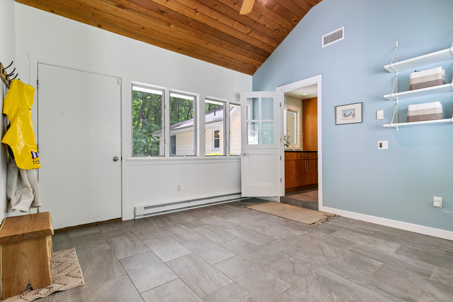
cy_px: 151
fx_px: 214
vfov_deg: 70.4
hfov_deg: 93.3
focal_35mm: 17
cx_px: 226
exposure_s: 1/6
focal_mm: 17
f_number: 8
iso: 320
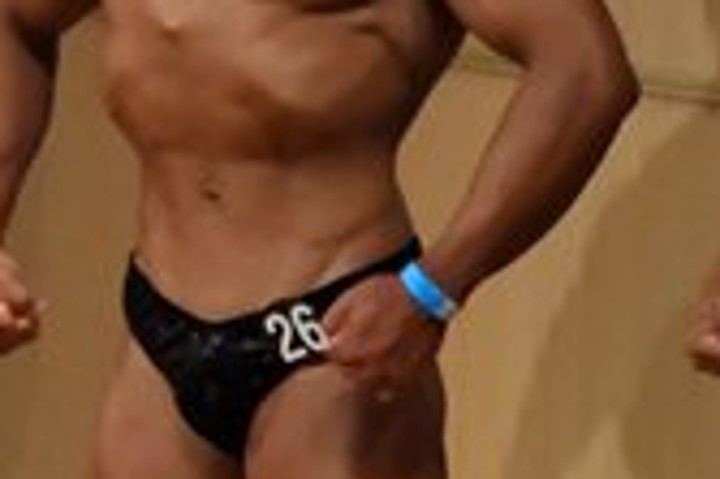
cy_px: 375
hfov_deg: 1.6
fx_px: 25095
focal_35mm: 1256
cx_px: -925
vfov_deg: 1.1
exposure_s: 1/400
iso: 8000
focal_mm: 180
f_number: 5.6
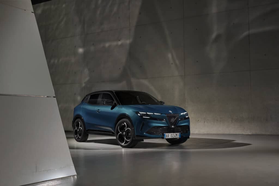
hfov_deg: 42.7
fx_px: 357
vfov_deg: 29.3
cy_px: 93
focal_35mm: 46
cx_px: 140
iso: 400
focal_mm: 46
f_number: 8
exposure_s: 1/40
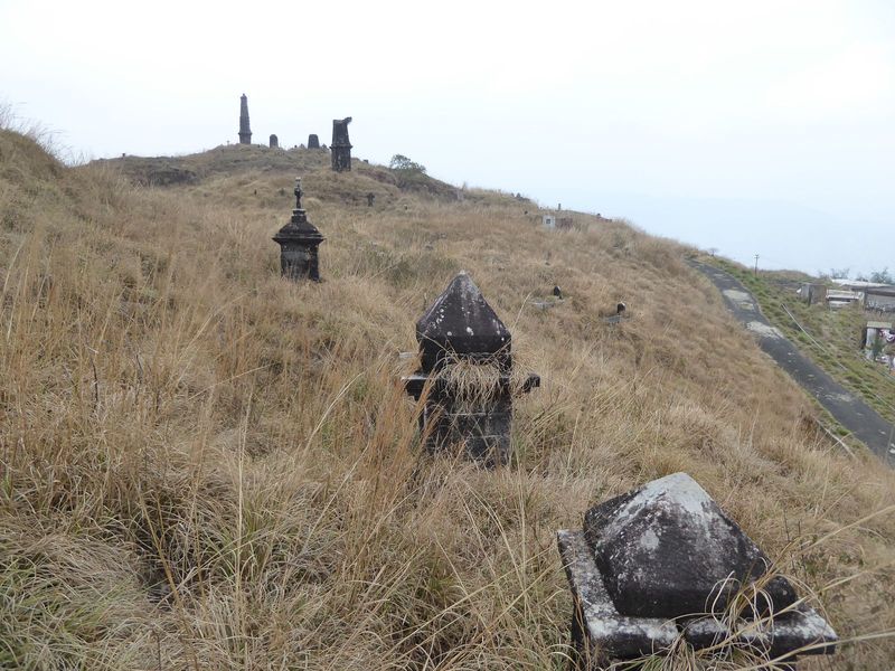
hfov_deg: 69.4
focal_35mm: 25
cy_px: 336
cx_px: 448
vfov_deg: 54.9
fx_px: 646
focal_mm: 4.3
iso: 125
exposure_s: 1/320
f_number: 3.3
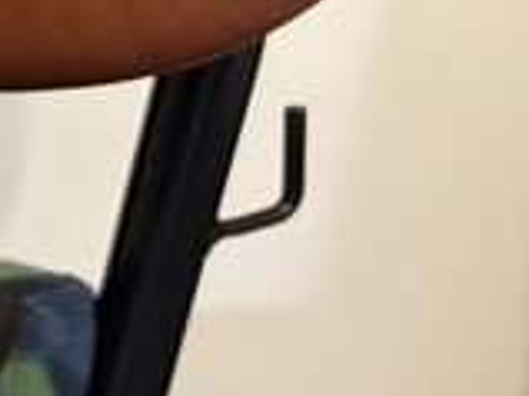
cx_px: -952
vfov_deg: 10.0
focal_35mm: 147
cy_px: 324
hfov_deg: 10.4
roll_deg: -1.7
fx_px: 2245
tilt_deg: -28.6
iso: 640
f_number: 1.6
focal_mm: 5.96
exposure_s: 1/30
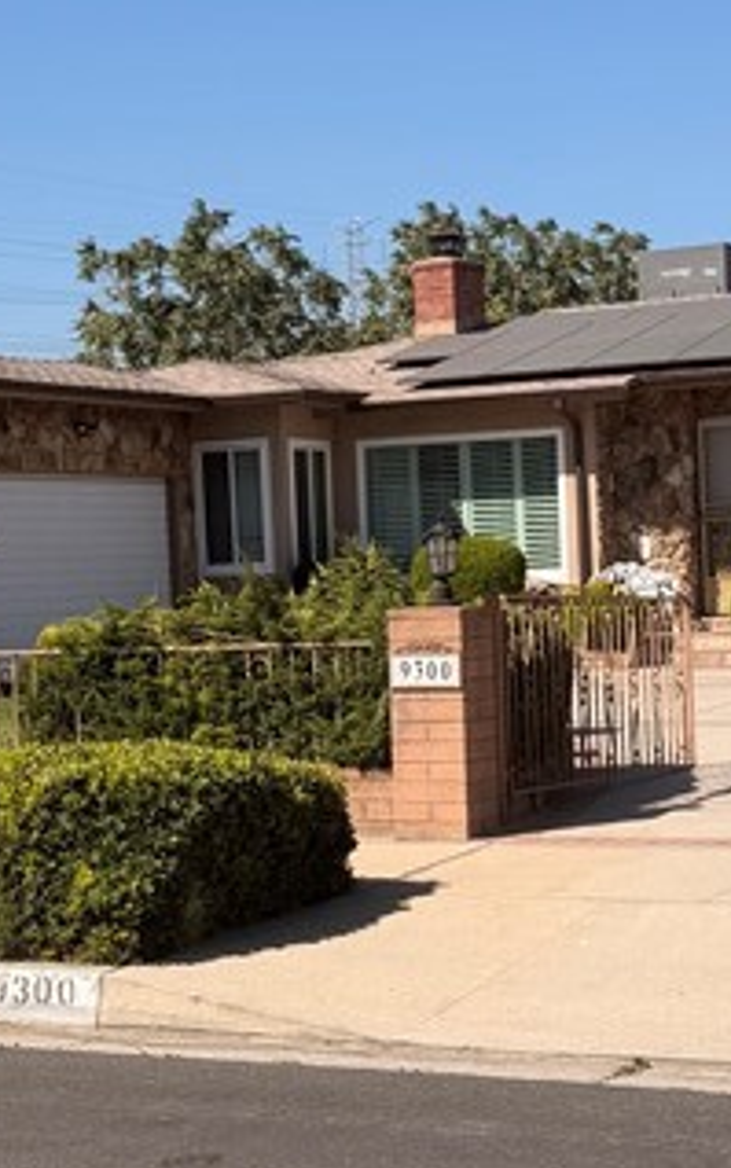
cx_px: 360
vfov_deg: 25.2
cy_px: 624
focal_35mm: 82
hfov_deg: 15.9
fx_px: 2611
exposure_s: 1/4975
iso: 80
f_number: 1.78
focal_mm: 6.76
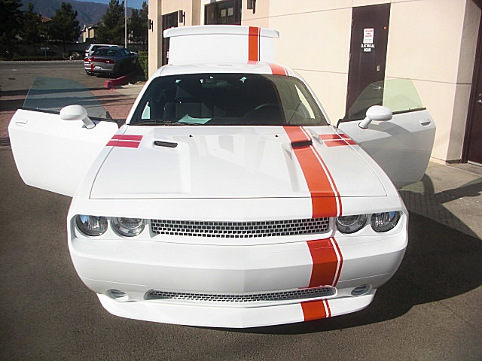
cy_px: 180
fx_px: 501
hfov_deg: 51.4
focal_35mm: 36
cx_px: 241
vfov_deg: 39.7
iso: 50
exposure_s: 1/250
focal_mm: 6.3
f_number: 7.9
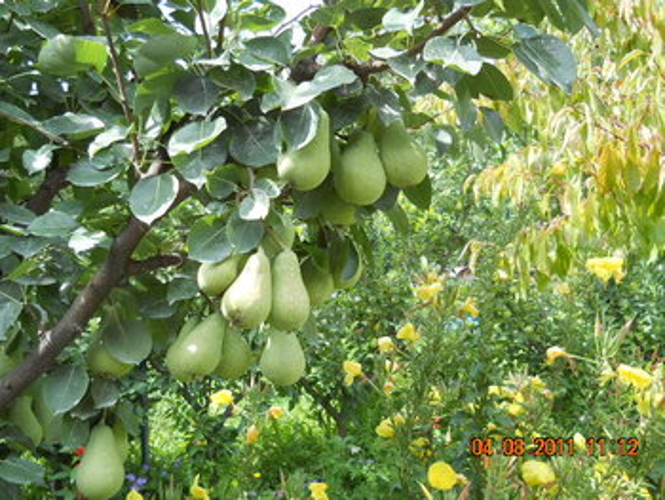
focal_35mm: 41
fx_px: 788
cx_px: 332
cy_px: 250
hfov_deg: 45.7
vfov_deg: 35.2
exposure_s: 1/200
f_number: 3.1
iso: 80
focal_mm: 6.72
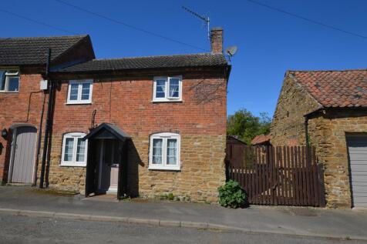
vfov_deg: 59.5
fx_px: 214
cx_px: 184
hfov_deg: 81.2
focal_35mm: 21
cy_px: 122
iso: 100
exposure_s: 1/320
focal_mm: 14
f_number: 9
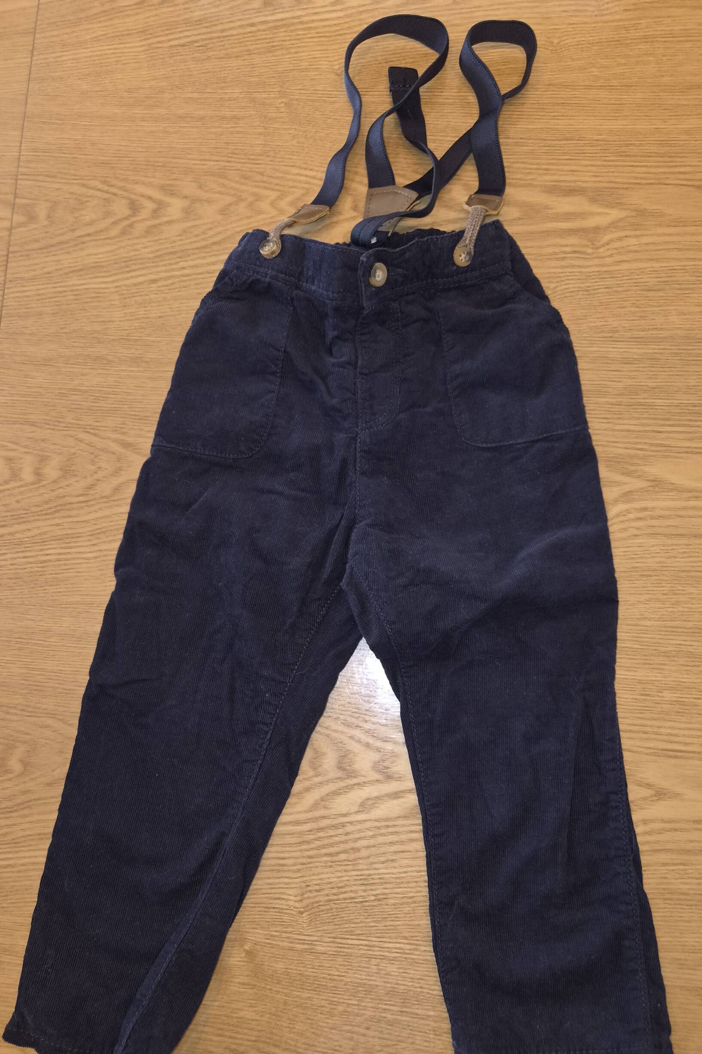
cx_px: 358
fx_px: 731
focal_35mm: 25
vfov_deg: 71.5
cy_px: 545
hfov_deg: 51.3
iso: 125
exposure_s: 1/17
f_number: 1.8
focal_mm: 5.4
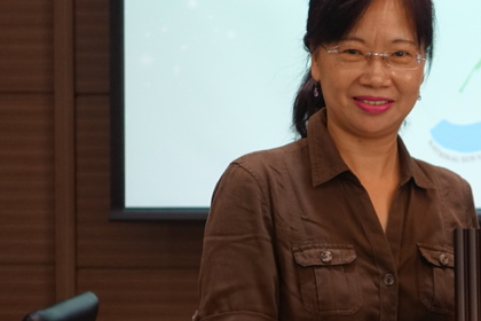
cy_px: 152
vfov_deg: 11.4
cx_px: 495
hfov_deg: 16.7
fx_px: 1603
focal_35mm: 120
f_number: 2.8
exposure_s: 1/100
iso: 320
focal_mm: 15.52
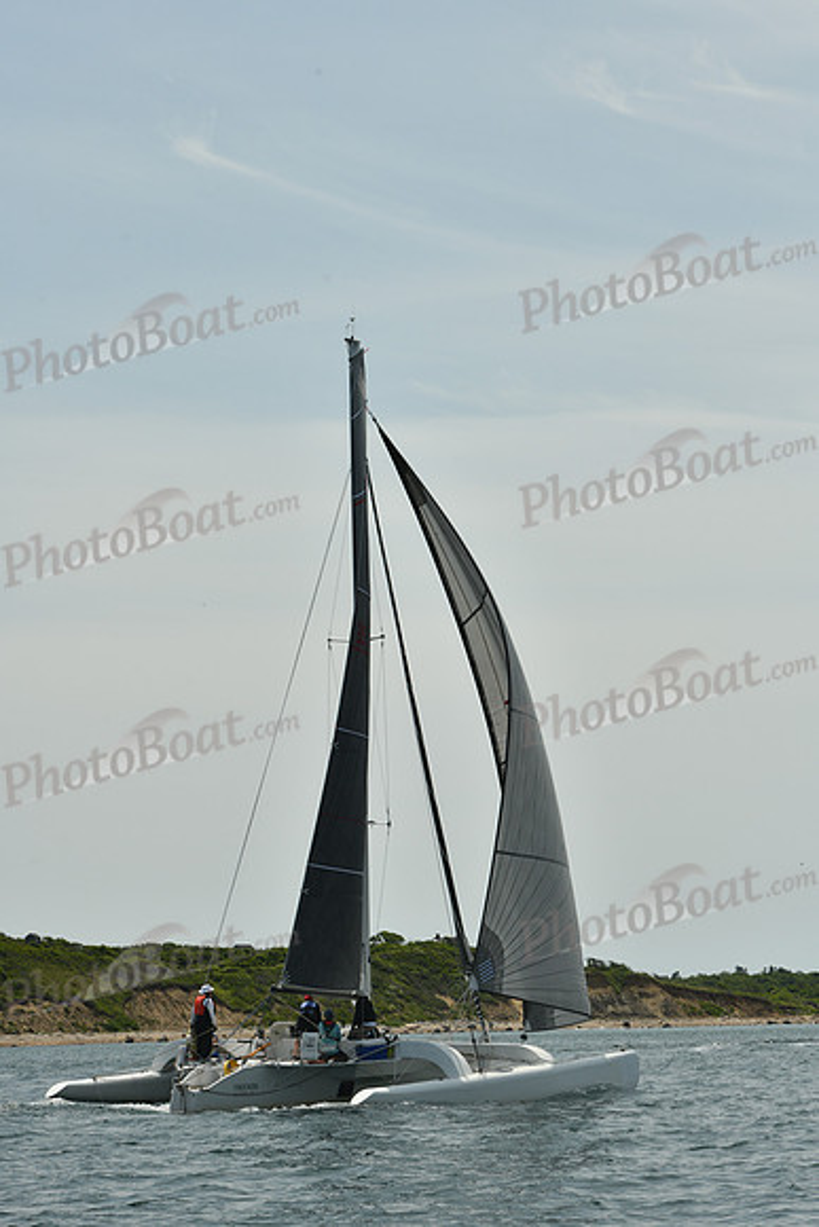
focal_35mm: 95
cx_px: 410
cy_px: 614
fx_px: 3240
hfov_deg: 14.4
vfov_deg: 21.5
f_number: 10
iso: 320
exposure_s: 1/1250
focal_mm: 95
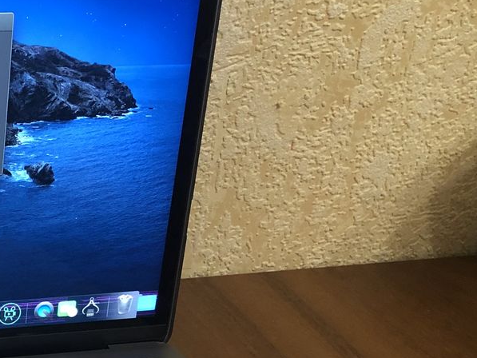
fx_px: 1034
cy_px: 348
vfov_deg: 19.2
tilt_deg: -33.5
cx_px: -122
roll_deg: -2.1
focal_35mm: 75
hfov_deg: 23.4
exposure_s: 1/11
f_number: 1.8
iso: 100
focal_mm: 3.99
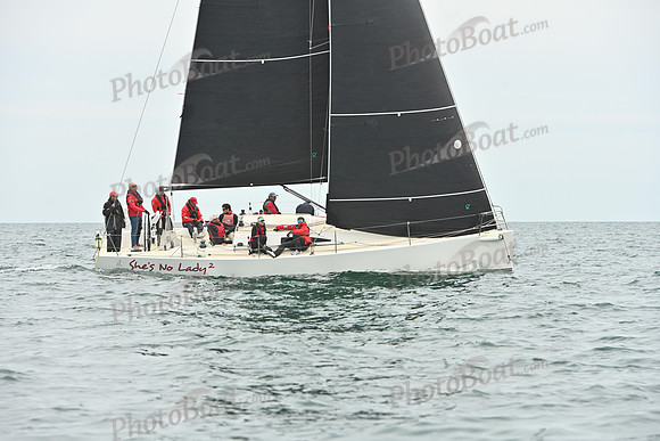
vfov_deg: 8.3
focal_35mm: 165
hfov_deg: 12.4
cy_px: 220
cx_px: 330
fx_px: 3026
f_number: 6.3
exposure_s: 1/1000
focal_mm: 165
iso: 320
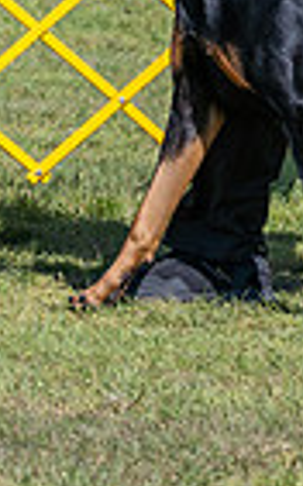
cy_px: -97
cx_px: -9
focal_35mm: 785
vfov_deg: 2.7
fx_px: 10382
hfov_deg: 1.7
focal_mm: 161
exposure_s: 1/2000
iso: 400
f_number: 6.3
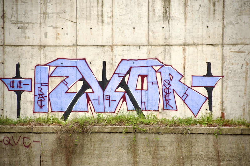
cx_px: 125
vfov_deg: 9.6
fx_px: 990
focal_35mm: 142
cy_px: 83
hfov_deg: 14.4
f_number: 8
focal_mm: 95
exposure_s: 1/160
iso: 180
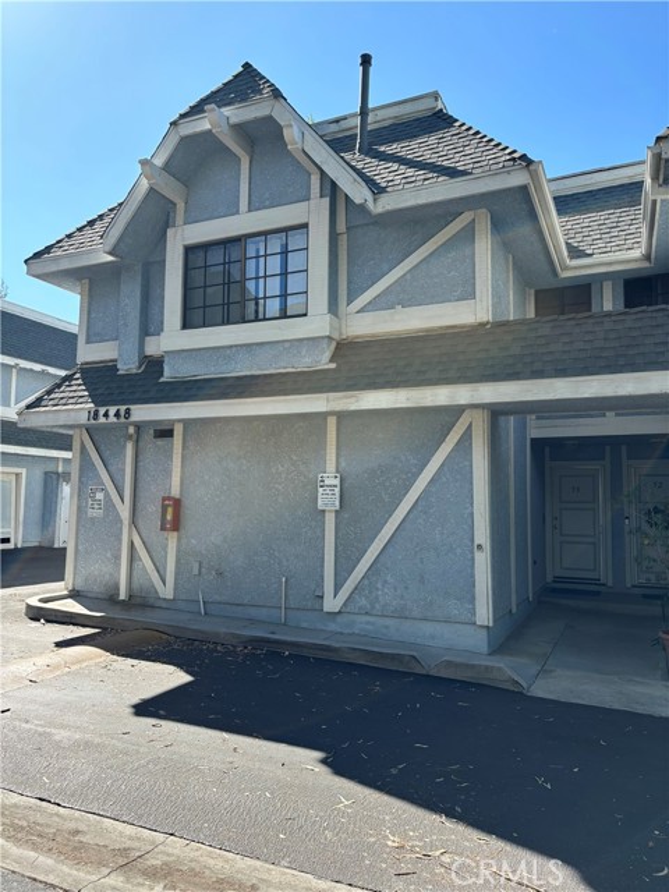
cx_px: 334
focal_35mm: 26
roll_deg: -0.3
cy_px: 446
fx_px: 670
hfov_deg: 53.1
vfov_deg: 67.3
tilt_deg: +6.7
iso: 50
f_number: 1.6
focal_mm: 5.96
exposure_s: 1/1016
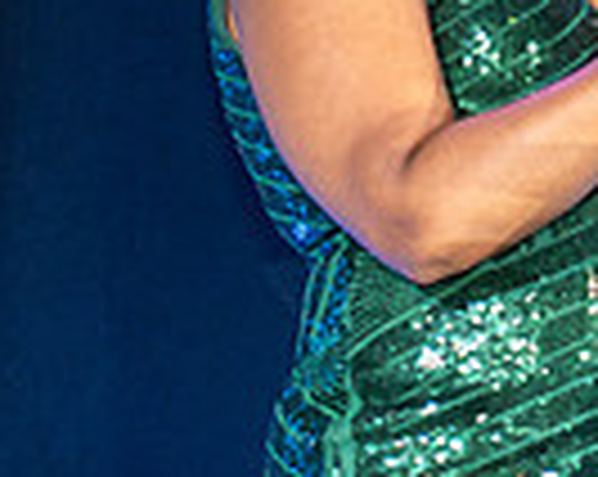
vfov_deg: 4.9
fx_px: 5585
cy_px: -110
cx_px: 683
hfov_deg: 6.1
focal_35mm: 316
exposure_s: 1/200
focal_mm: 77
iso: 1600
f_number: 4
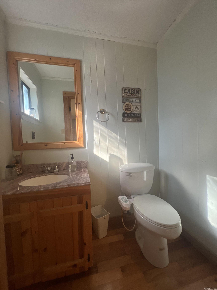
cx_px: 108
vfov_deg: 106.2
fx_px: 109
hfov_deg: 89.9
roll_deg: +2.4
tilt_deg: -2.2
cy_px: 145
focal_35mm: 13
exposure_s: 1/120
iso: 250
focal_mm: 1.57
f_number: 1.8
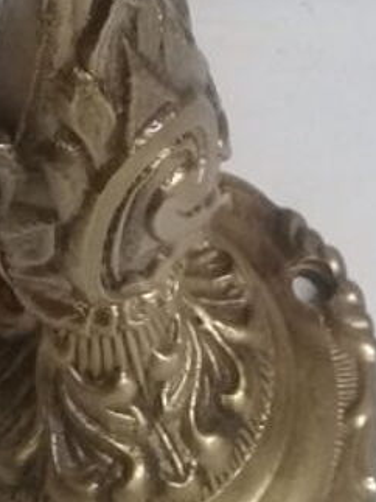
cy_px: -424
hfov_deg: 11.5
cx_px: 67
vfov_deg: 13.7
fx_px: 1855
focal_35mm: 128
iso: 125
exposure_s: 1/33
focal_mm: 3.3
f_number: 2.2
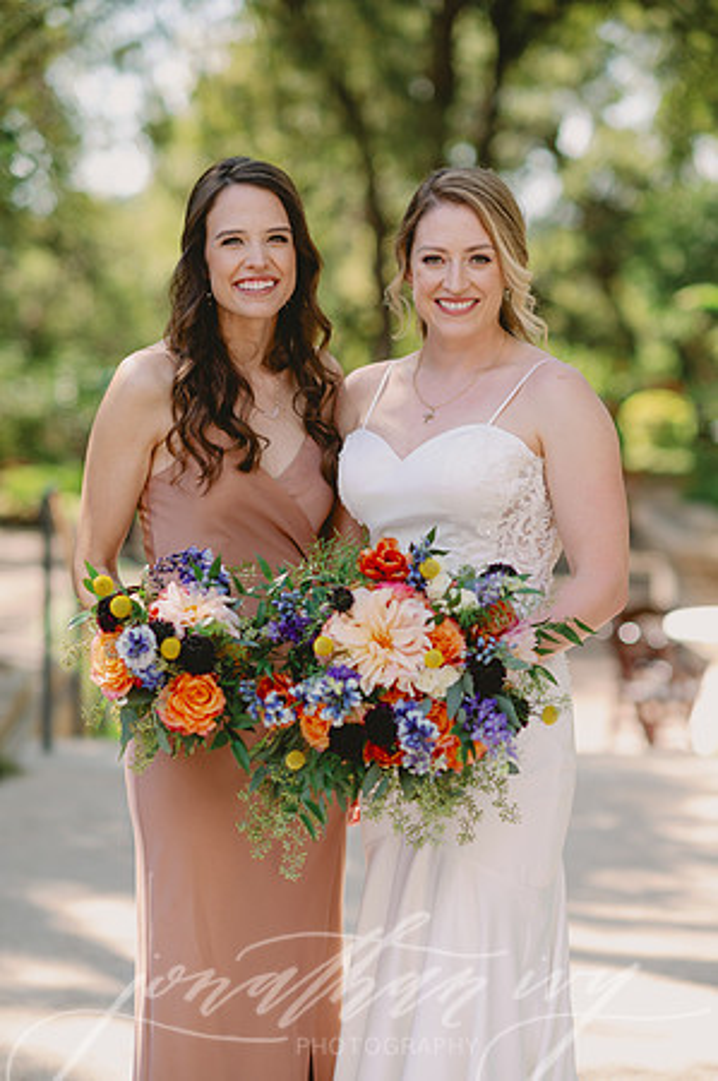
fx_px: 2549
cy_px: 540
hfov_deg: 16.0
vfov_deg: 23.9
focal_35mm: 85
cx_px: 359
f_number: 2.2
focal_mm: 85
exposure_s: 1/640
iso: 100
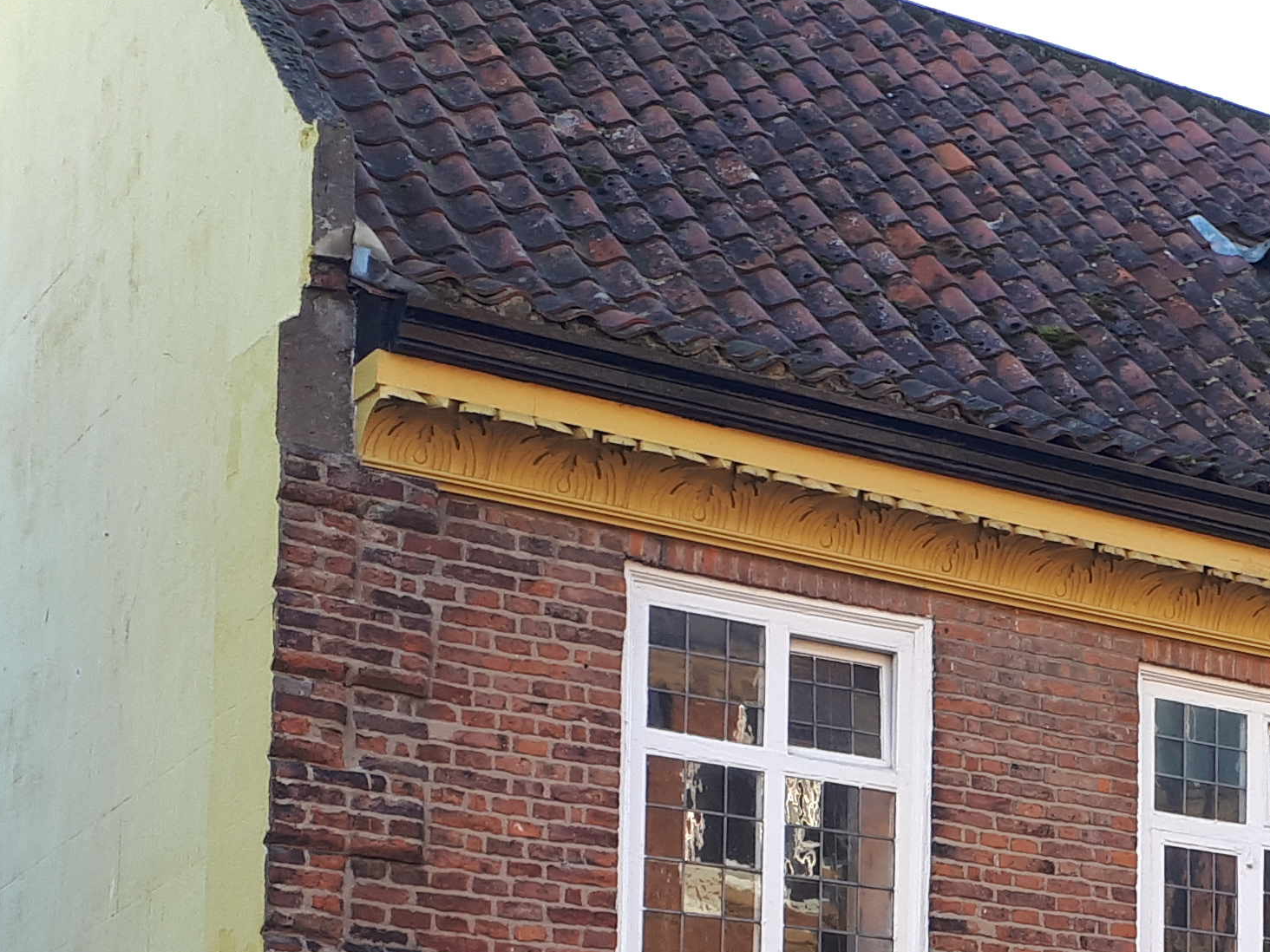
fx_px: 3119
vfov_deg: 16.8
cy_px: 1048
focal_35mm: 85
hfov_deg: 22.1
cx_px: 1283
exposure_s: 1/131
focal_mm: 3.6
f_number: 1.9
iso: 40
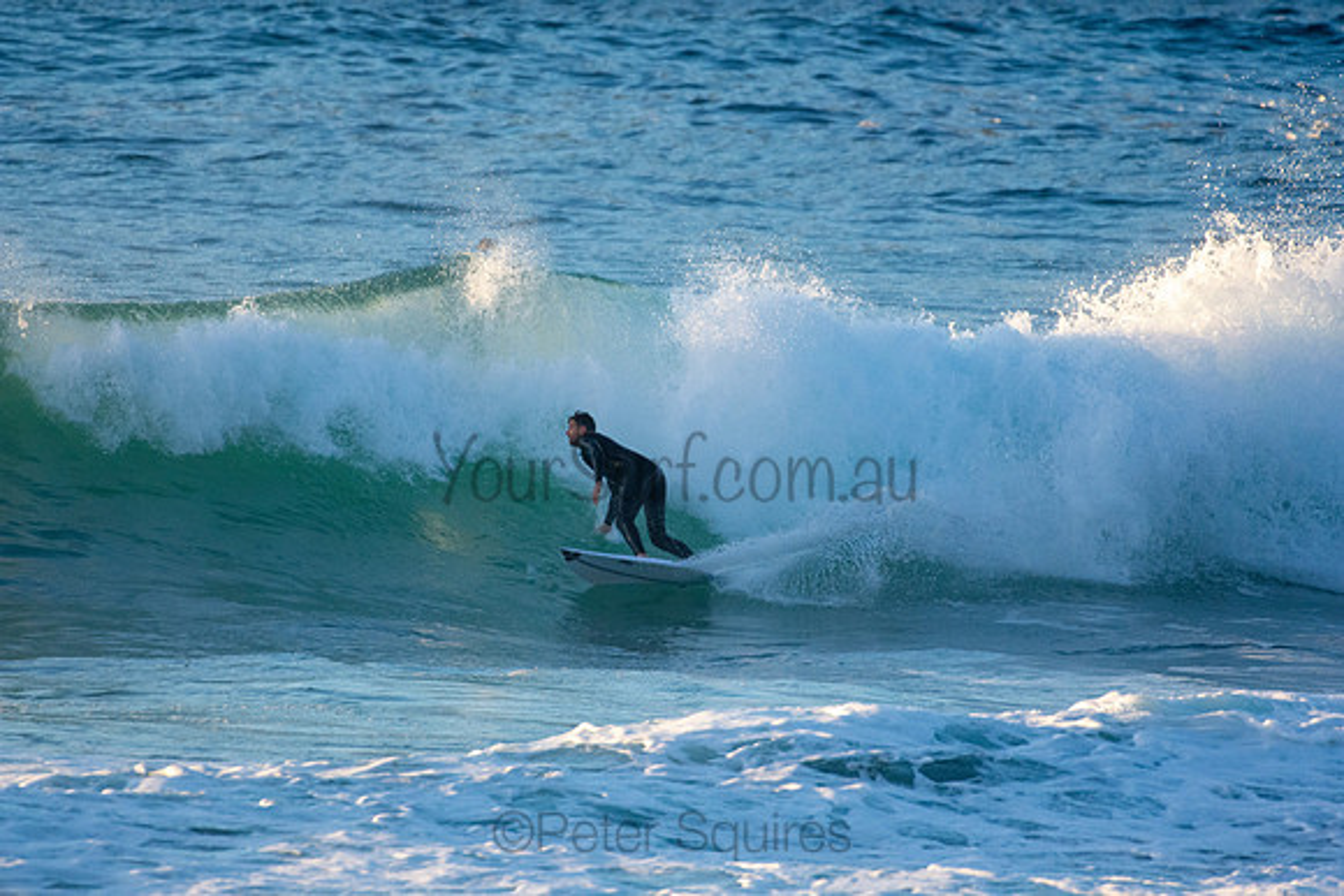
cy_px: 448
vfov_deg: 1.8
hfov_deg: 2.7
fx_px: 28005
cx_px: 672
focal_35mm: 750
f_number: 5.6
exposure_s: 1/2000
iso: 1250
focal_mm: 500
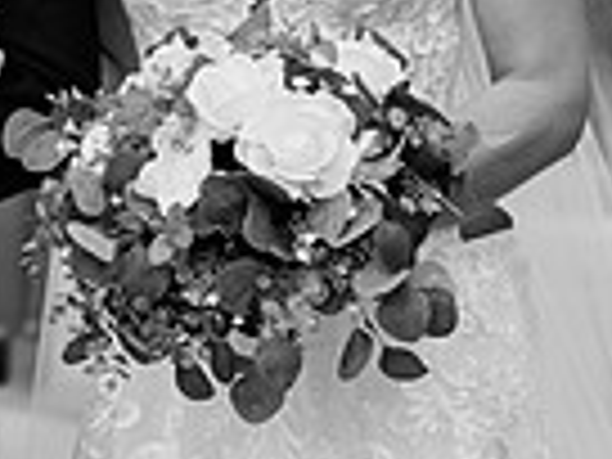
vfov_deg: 5.2
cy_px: 72
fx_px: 5056
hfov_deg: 6.9
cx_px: 54
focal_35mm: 286
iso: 1600
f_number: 2.8
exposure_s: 1/250
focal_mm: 70
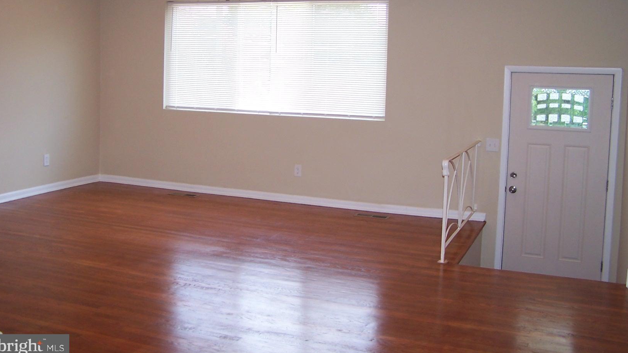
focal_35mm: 42
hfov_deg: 48.4
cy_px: 121
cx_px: 310
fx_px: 699
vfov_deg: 28.2
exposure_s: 1/60
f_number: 2.8
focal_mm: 6.3
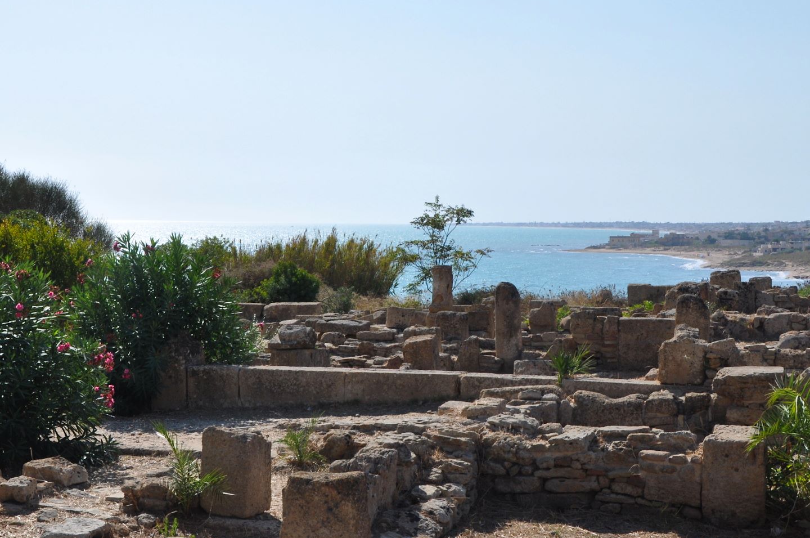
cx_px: 342
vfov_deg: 17.9
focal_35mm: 76
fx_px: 1708
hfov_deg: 26.7
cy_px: 291
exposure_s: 1/160
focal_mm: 38
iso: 400
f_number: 13
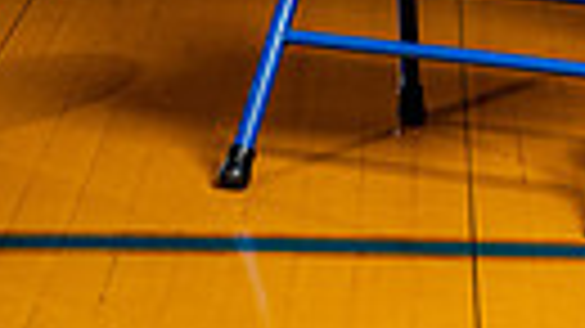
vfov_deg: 4.6
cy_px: -530
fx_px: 3923
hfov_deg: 8.5
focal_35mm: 253
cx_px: 522
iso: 160
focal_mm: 70
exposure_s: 1/250
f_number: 4
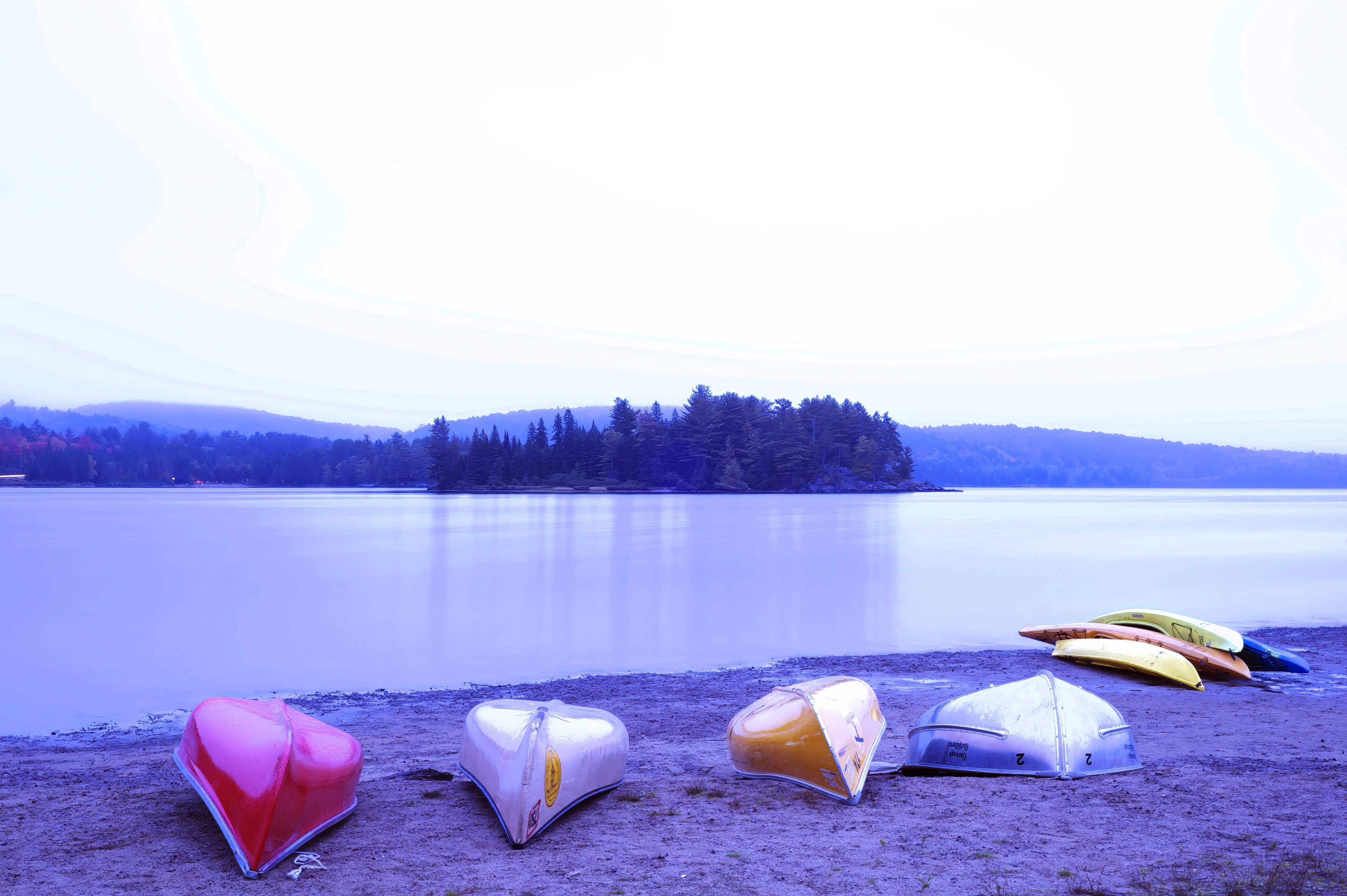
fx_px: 1870
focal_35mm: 50
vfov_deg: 27.0
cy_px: 448
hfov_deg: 39.6
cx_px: 674
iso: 200
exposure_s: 298
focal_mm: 50
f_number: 16
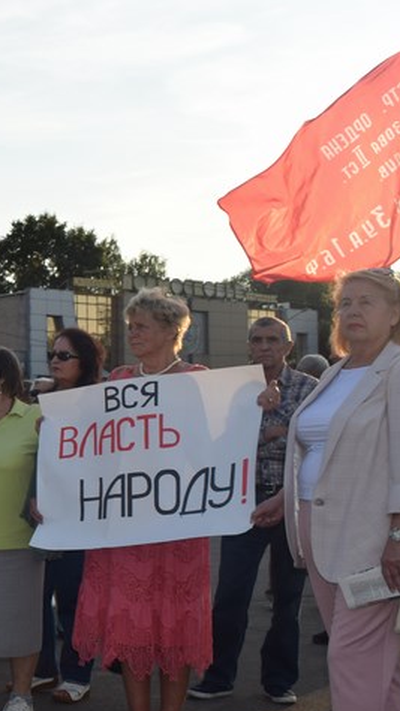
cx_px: -186
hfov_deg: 17.8
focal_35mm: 61
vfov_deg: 34.3
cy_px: 402
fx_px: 1151
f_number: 7.1
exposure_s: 1/200
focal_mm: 18
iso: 100
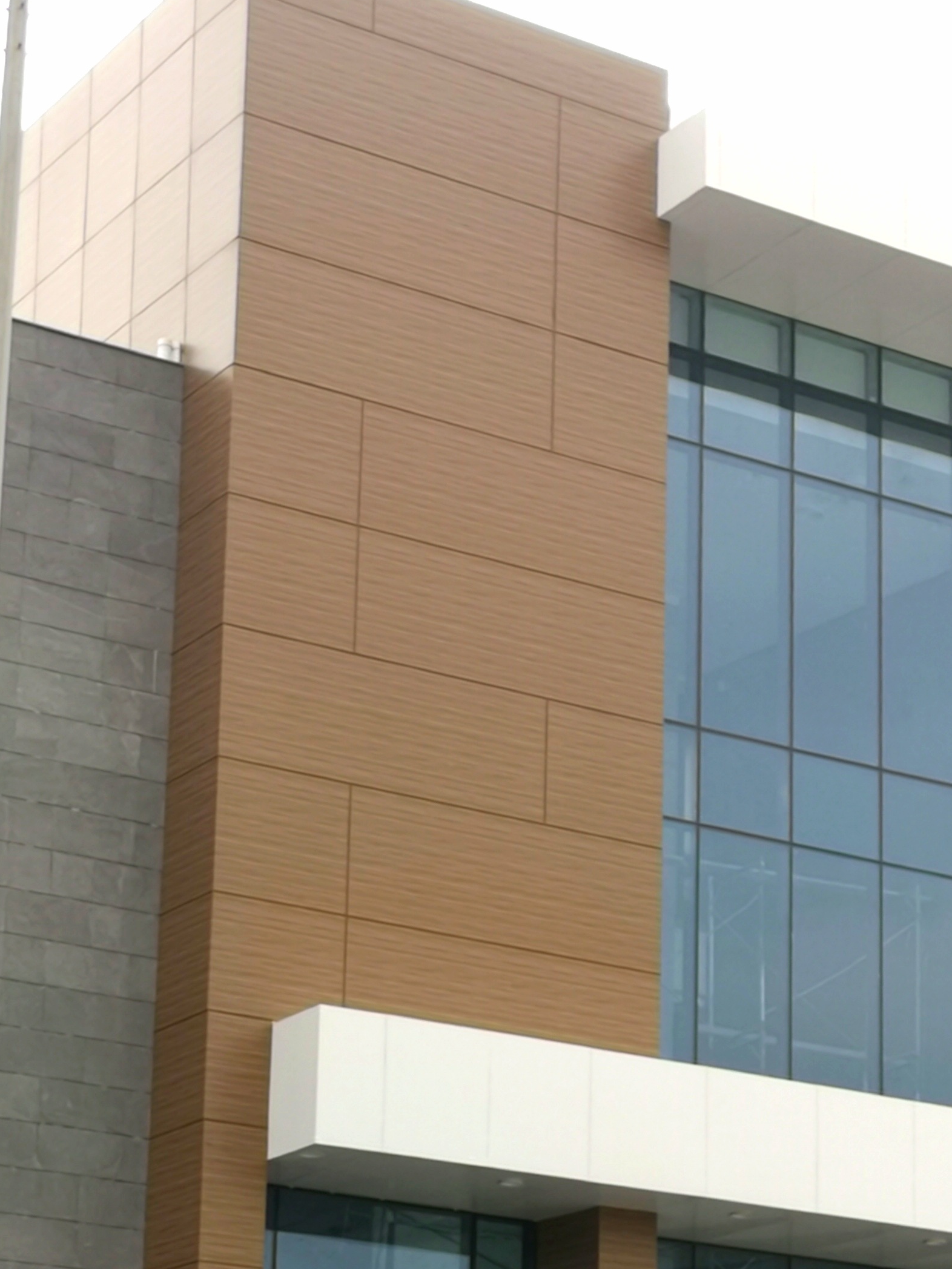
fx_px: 3447
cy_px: 1083
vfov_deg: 20.5
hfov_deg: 15.7
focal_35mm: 94
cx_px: 613
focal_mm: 3.95
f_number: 4
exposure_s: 1/1214
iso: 50
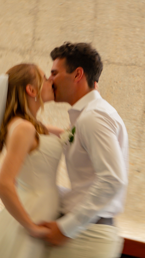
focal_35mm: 117
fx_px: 800
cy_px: 129
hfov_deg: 10.4
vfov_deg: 18.3
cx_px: 47
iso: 400
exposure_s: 1/110
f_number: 4
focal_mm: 49
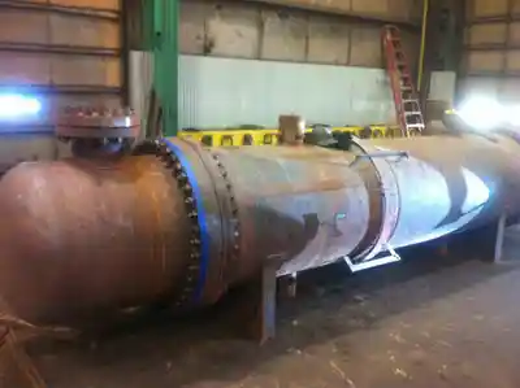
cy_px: 194
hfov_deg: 52.7
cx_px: 260
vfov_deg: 40.6
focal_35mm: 35
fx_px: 525
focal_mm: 3.85
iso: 400
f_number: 2.8
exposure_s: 1/15
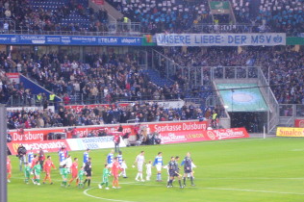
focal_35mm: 173
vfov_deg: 7.9
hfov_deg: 11.9
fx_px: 1459
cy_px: 150
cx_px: 113
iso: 160
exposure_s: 1/15
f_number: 5
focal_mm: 17.4
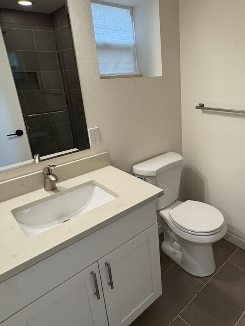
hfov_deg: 55.2
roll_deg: +2.3
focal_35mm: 24
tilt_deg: -18.4
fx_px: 226
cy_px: 149
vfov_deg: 71.5
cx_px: 170
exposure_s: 1/120
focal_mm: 2.22
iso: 200
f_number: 2.2
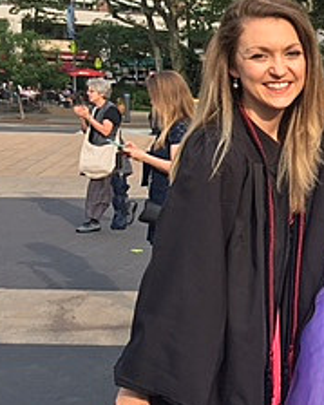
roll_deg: -1.9
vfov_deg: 23.6
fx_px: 972
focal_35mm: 81
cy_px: 199
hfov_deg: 17.3
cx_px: 465
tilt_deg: -5.5
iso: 25
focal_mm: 4.15
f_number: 2.2
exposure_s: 1/377
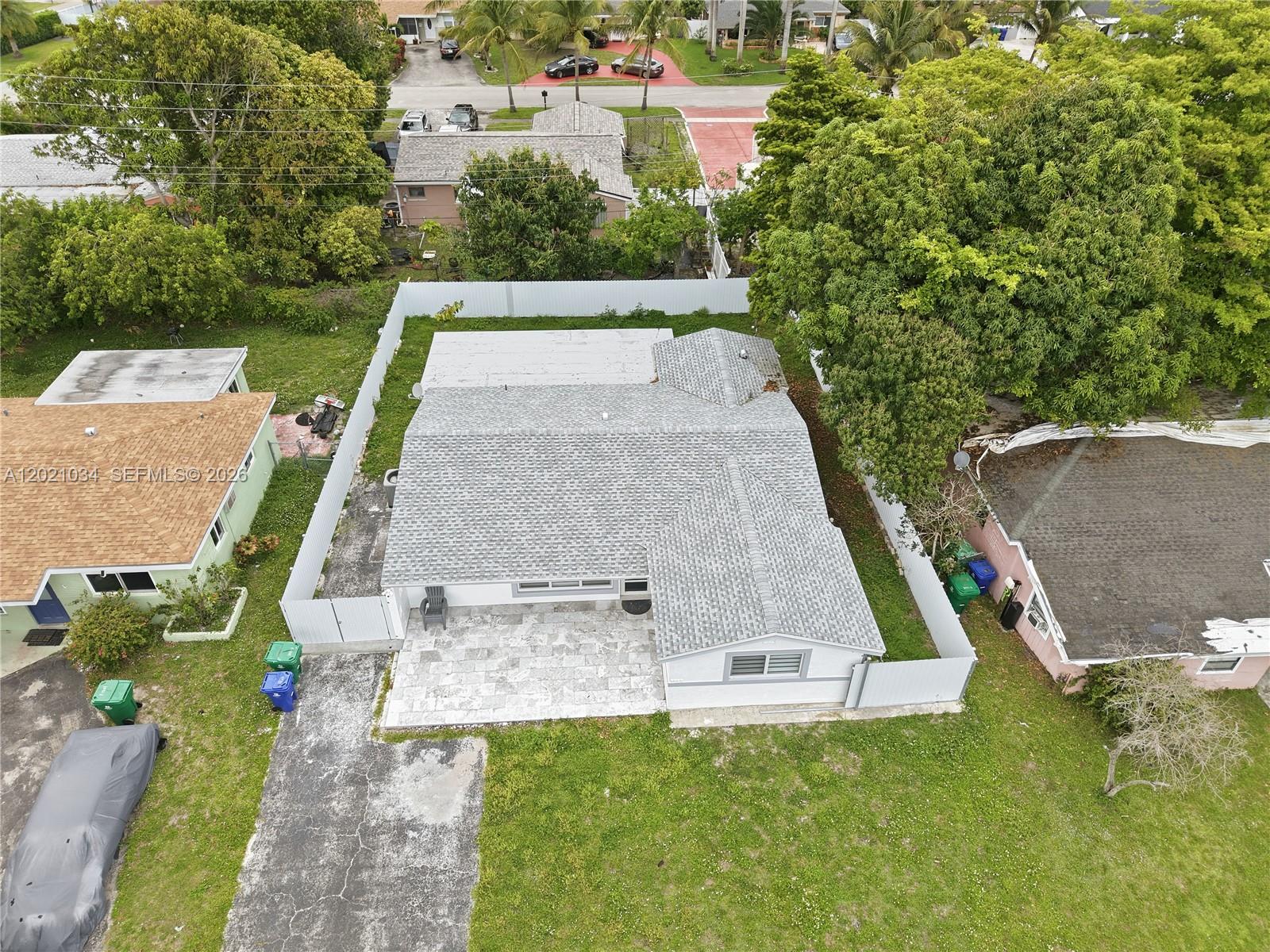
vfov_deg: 56.8
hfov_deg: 71.6
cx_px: 635
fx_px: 881
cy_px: 476
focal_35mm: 24
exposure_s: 1/180
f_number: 1.8
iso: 100
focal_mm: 8.7
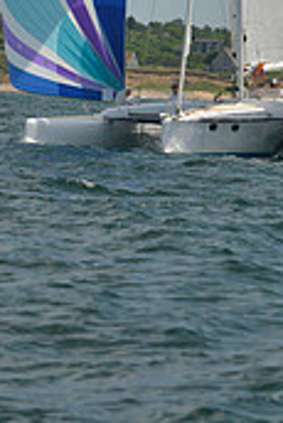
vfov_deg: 4.7
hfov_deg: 3.1
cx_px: 169
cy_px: -197
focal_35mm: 438
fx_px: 5154
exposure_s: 1/800
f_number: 8
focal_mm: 130
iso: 400
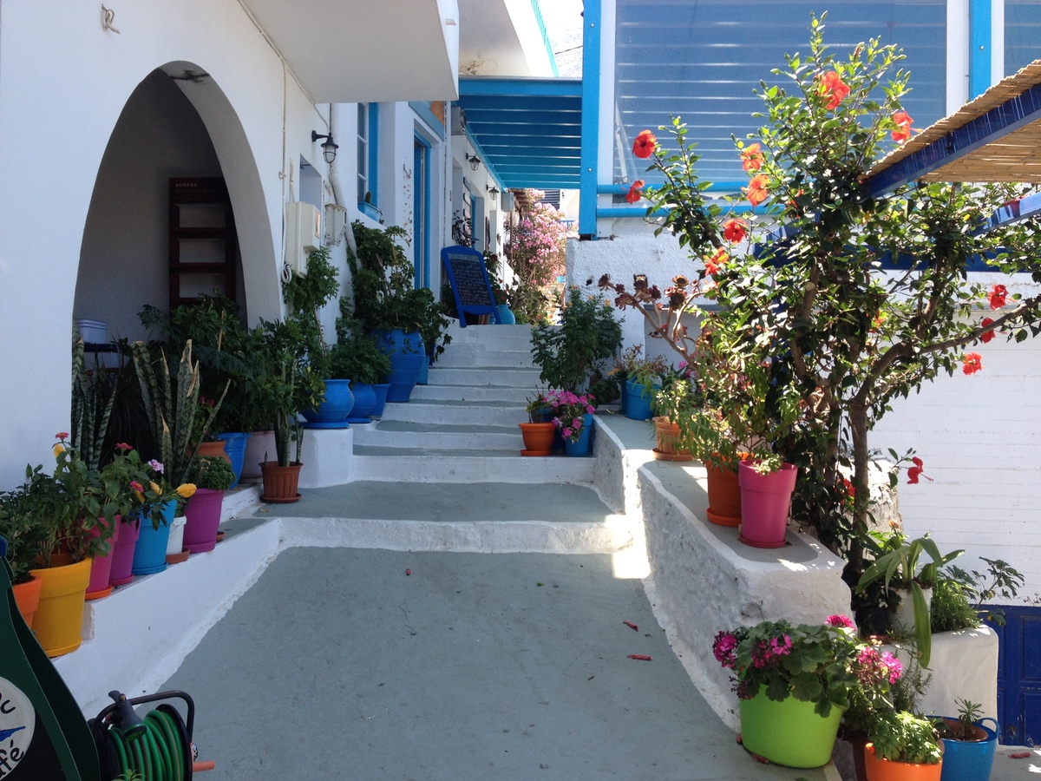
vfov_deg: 40.7
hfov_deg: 52.6
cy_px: 390
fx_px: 1053
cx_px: 520
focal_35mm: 35
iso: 50
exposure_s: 1/345
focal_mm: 4.28
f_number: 2.4
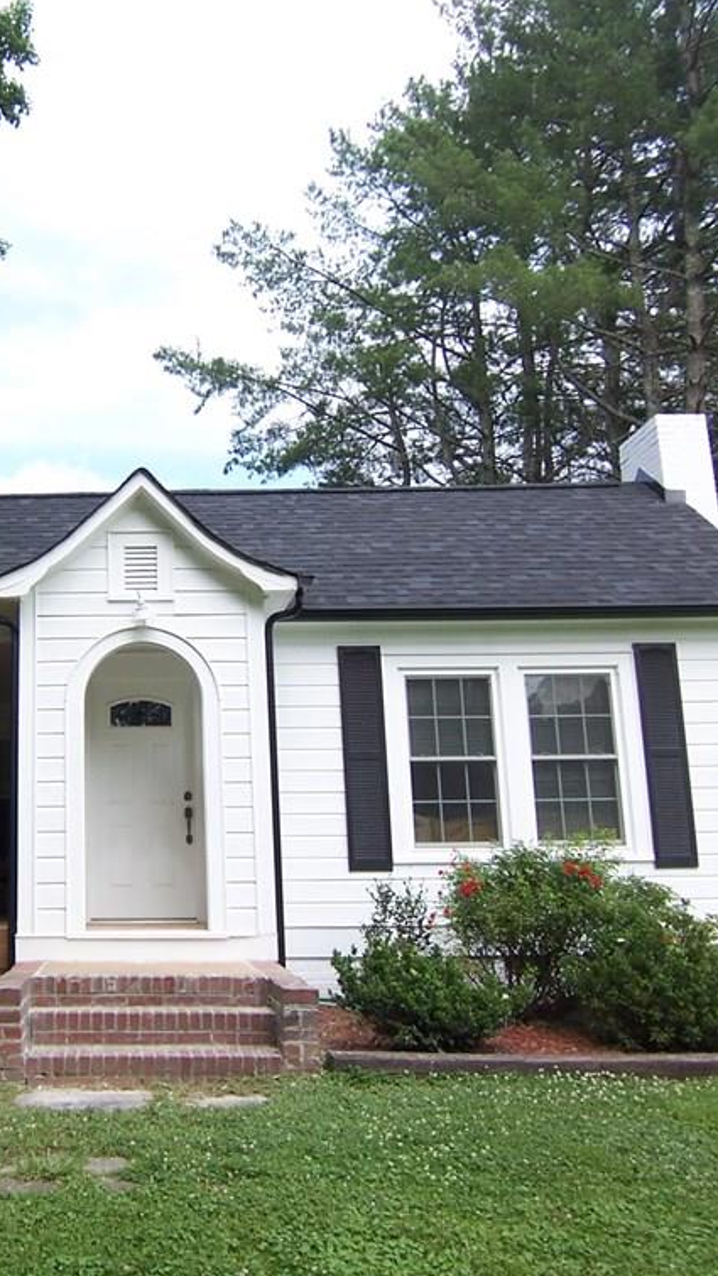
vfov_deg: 58.0
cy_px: 632
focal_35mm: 34
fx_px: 1150
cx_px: 118
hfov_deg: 33.4
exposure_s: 1/320
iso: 64
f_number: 2.8
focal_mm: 3.8
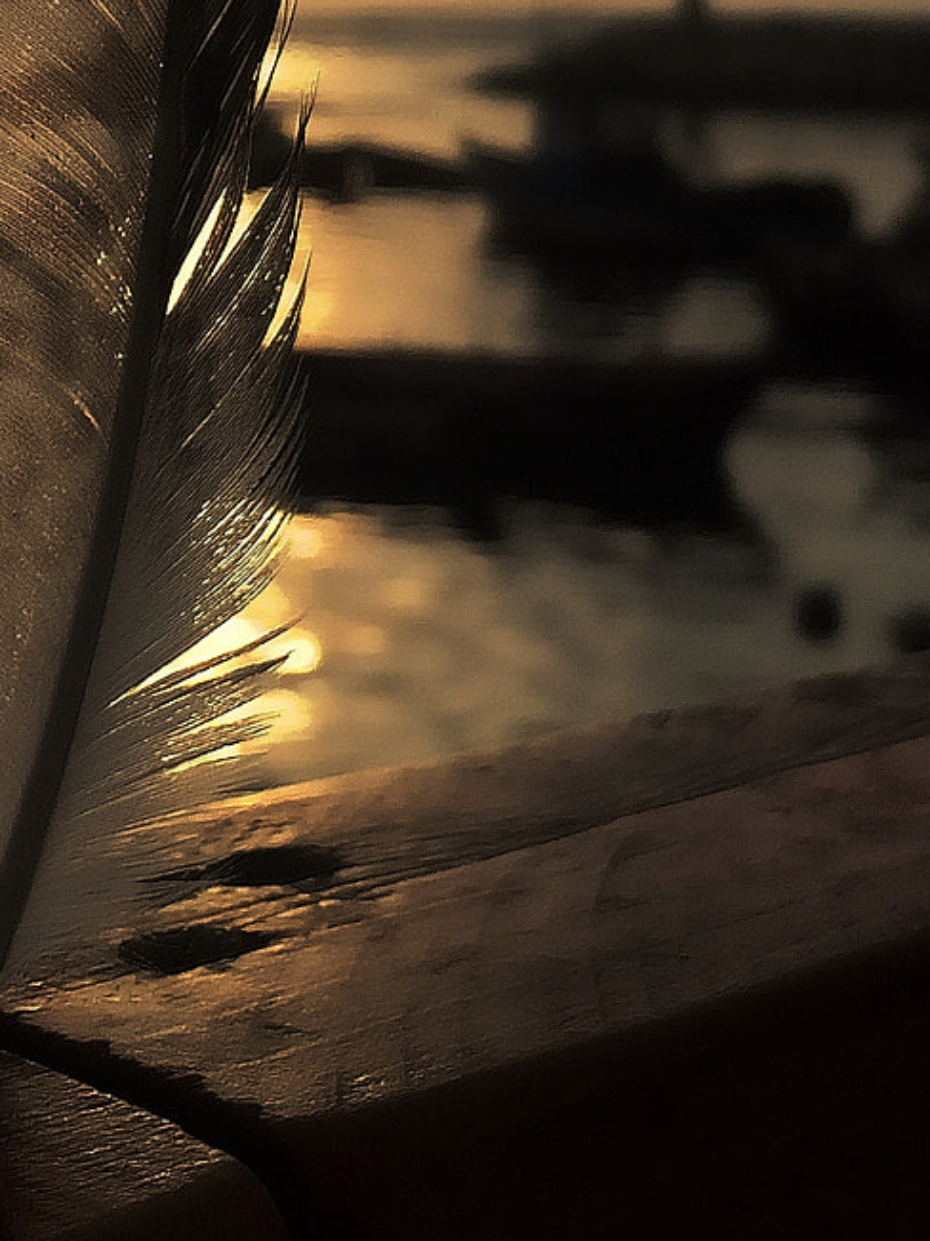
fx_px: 3082
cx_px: 408
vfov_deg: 21.8
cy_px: -53
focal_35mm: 86
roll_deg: -0.6
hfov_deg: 17.2
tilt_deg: +3.2
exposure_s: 1/20000
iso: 40
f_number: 2.2
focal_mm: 4.15
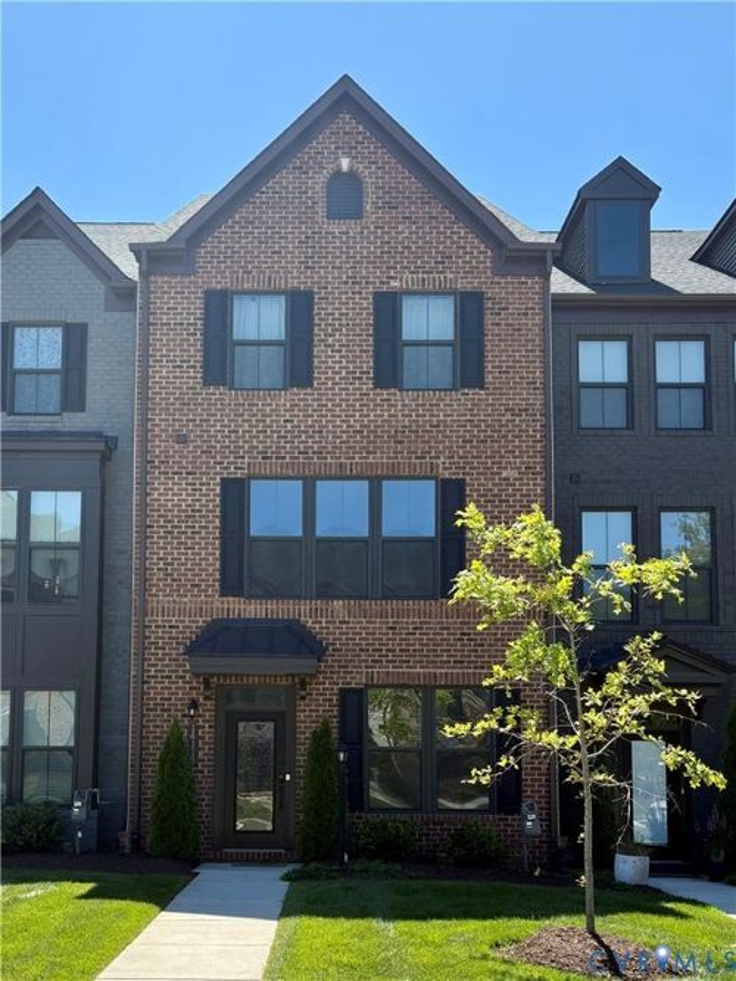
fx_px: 737
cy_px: 490
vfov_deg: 67.3
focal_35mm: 26
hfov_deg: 53.0
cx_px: 368
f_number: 1.6
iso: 50
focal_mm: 5.96
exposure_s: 1/2208
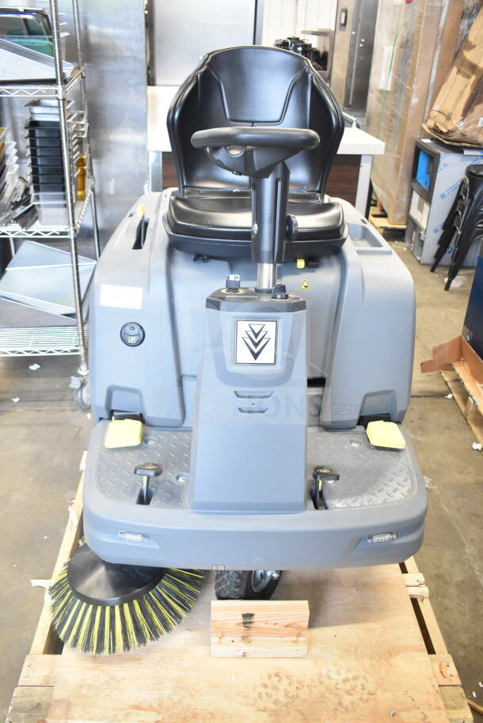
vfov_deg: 61.9
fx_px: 603
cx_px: 242
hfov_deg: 43.6
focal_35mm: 30
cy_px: 362
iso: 2000
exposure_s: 1/30
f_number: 3.8
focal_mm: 20
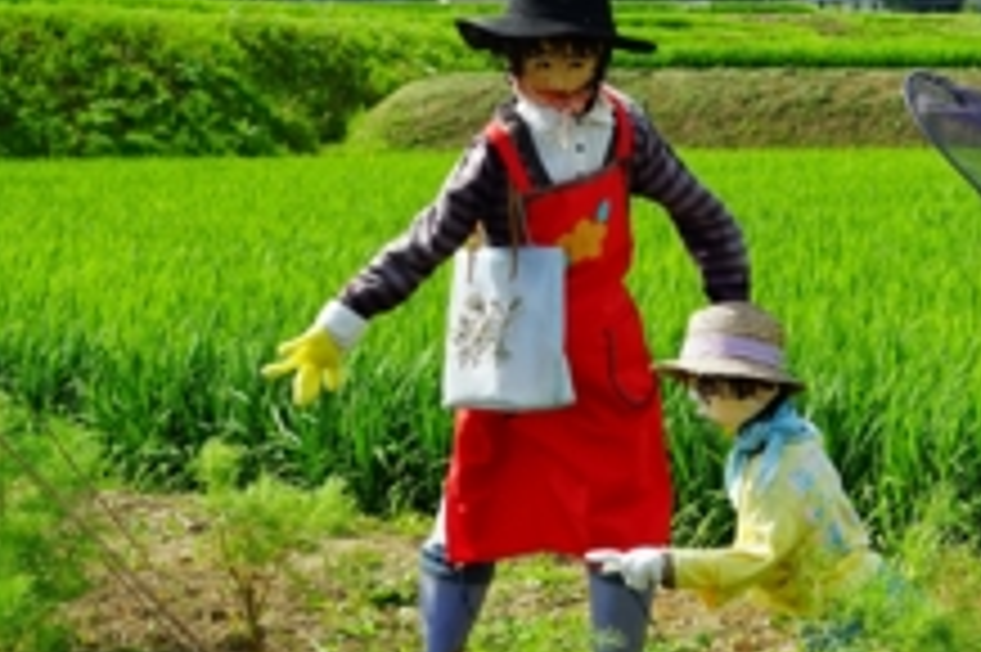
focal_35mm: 125
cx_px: 1562
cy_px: -54
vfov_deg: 10.8
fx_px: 3404
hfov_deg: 15.0
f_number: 9
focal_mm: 34
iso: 100
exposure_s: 1/100
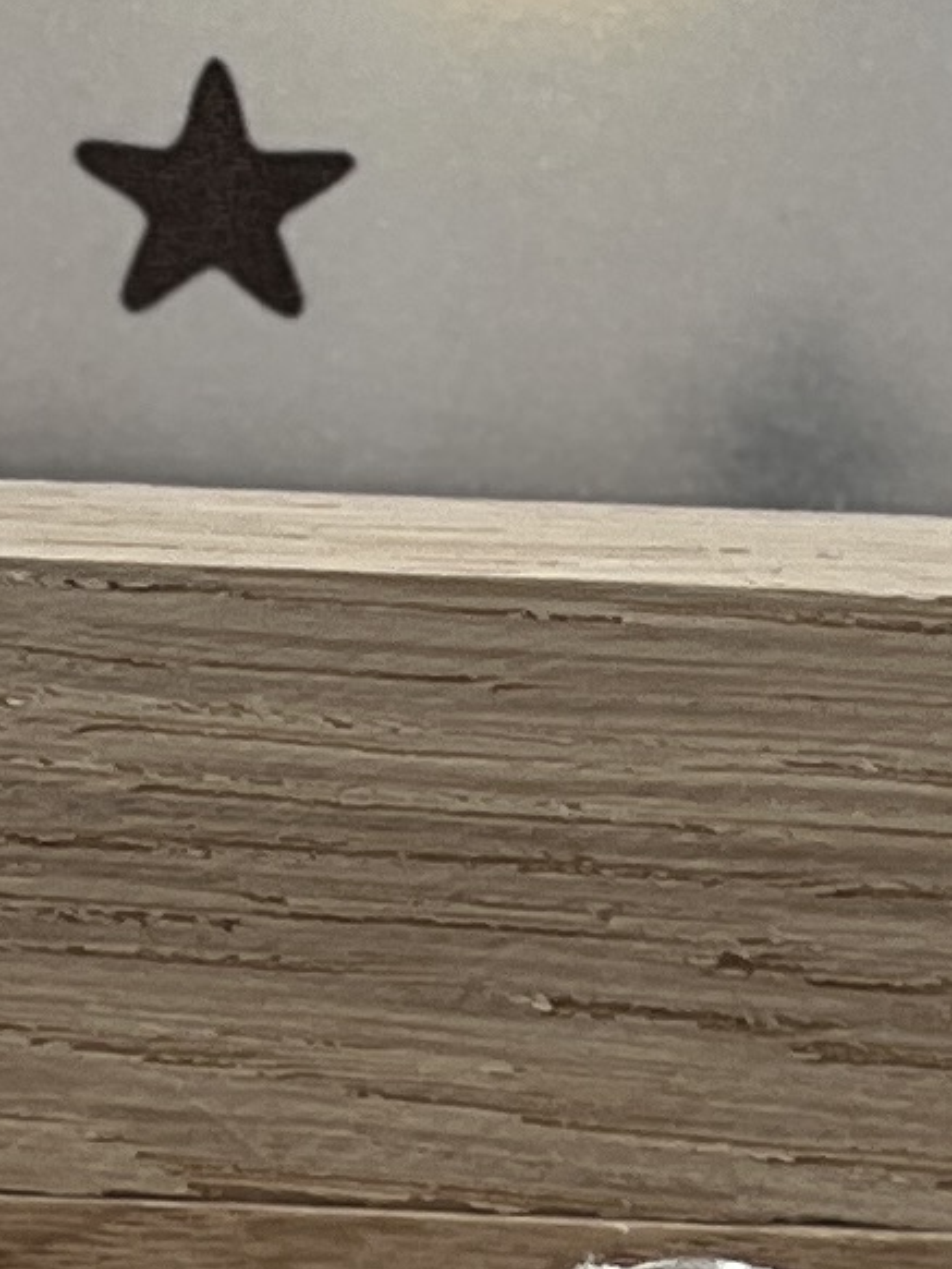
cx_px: 366
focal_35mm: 533
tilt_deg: -13.3
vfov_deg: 3.7
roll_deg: -1.3
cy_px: -1452
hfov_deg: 2.8
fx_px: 19530
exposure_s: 1/121
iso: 20
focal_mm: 9
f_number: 2.8
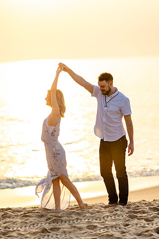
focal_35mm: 128
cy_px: 120
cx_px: 80
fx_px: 845
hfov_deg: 10.8
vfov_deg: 16.1
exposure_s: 1/2000
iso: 125
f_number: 1.8
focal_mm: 85
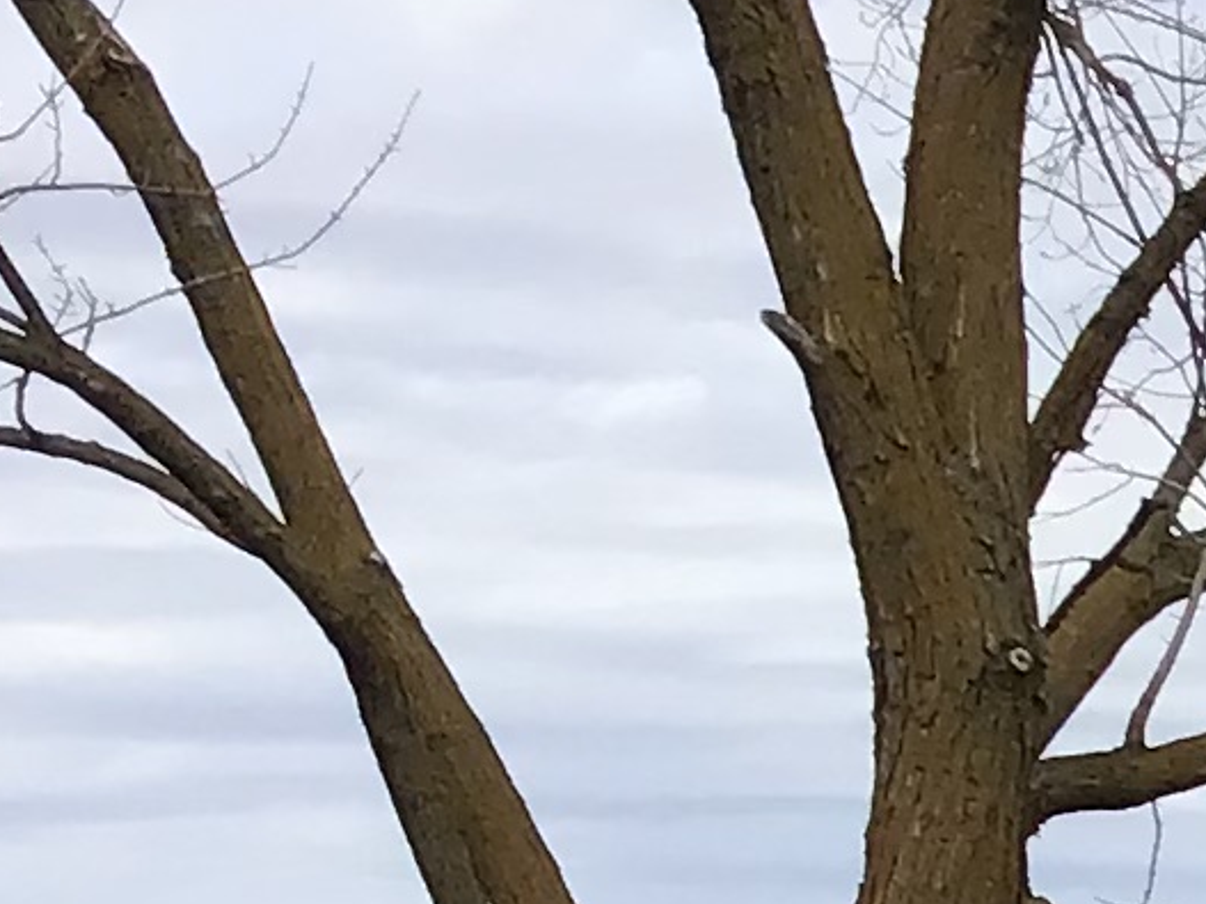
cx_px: 3099
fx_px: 6688
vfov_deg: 7.4
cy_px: 1886
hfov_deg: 9.1
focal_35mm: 192
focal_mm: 3.3
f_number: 2.4
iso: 25
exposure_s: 1/1733
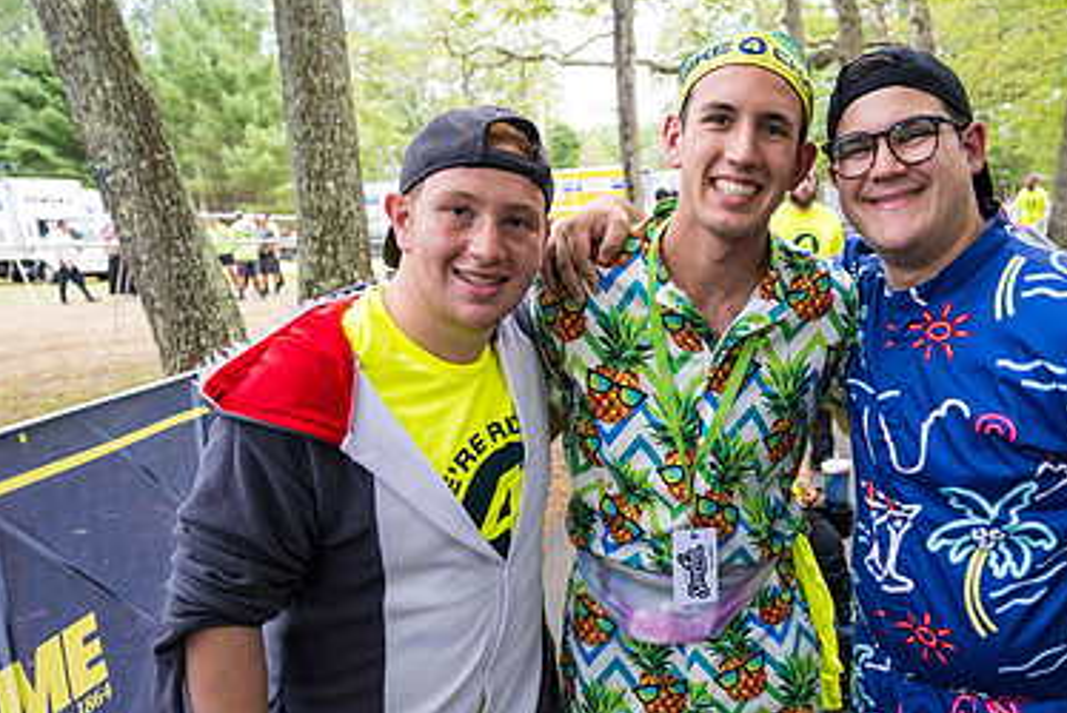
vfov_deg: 42.1
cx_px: 730
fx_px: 919
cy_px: 446
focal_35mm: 31
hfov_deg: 58.6
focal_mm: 20
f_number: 4
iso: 800
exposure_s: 1/500
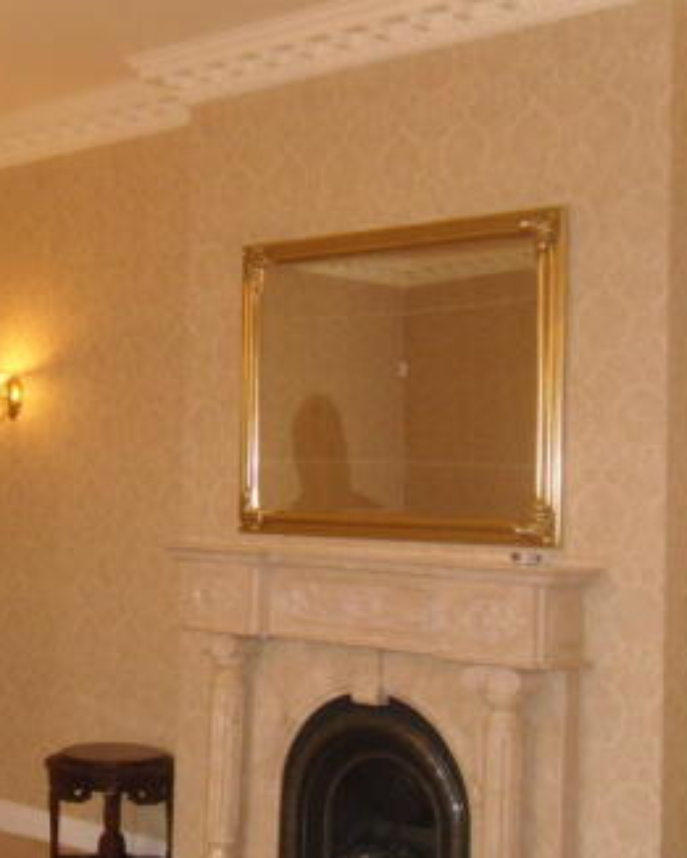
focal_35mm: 61
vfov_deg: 30.9
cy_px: 512
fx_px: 1550
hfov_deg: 24.5
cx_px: 125
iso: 400
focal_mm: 6.3
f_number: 3.5
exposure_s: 1/45
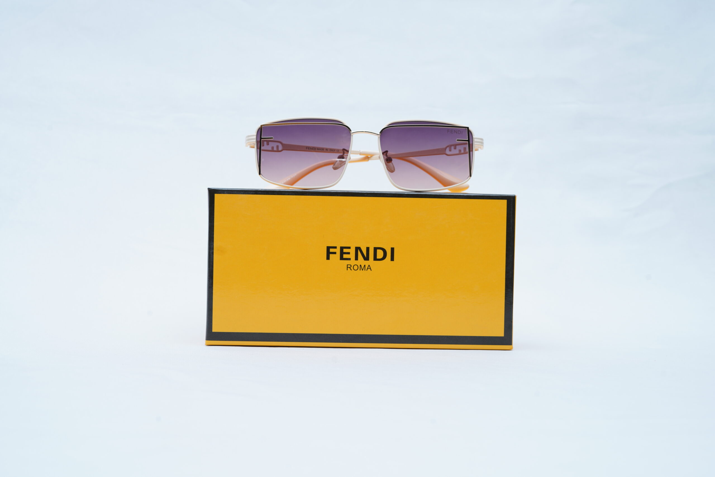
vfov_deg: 27.0
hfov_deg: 39.6
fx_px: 993
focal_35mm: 50
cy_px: 238
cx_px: 358
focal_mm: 50
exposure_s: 1/160
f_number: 9
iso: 200
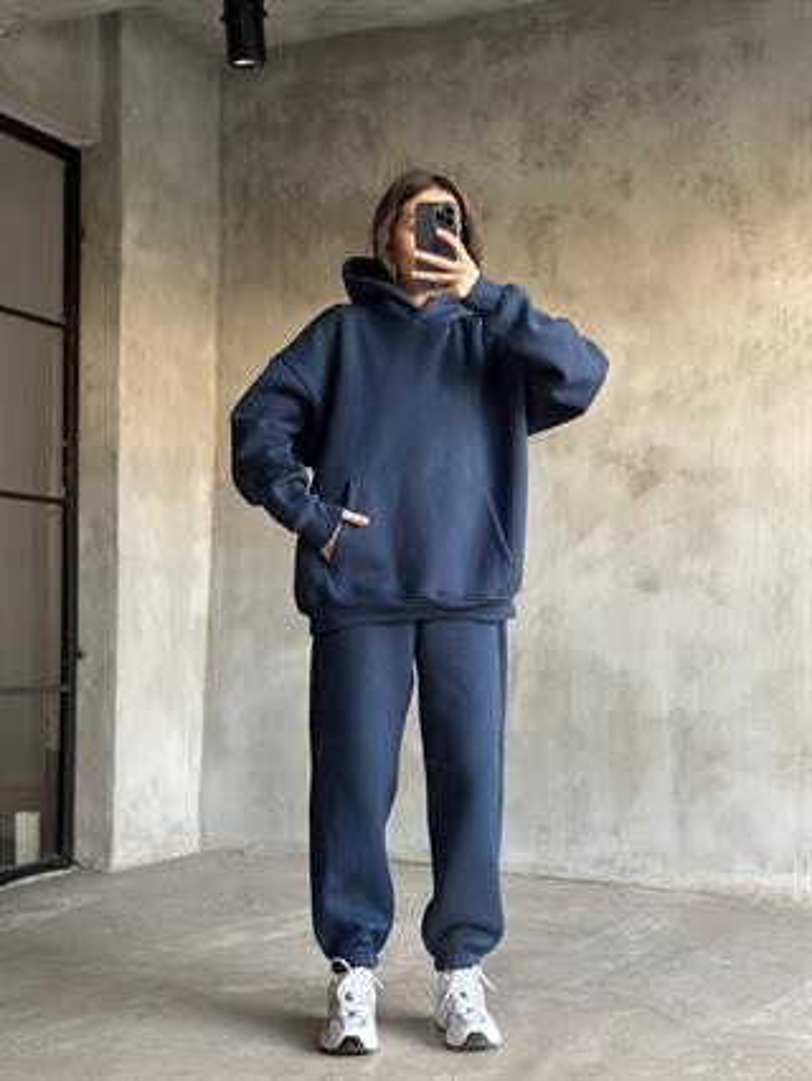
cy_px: 540
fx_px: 1500
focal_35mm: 48
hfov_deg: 30.3
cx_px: 406
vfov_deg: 39.6
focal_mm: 6.86
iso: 400
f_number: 1.78
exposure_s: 1/52
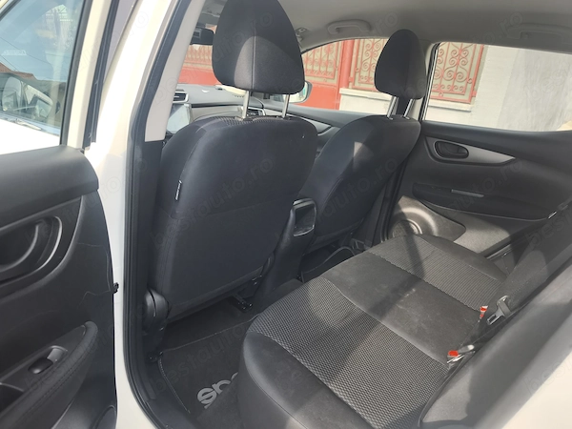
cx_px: 286
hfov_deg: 73.9
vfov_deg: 58.9
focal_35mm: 23
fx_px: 380
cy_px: 214
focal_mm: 6.57
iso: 50
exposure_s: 1/313
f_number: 1.6
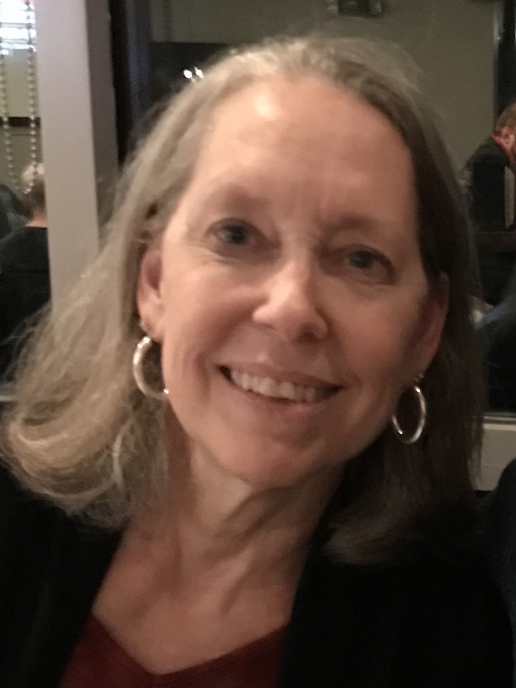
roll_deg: -0.5
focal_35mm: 28
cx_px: 258
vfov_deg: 63.4
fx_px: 556
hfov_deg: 49.8
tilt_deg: -10.8
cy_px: 344
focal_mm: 3.99
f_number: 1.8
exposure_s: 1/4
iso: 200
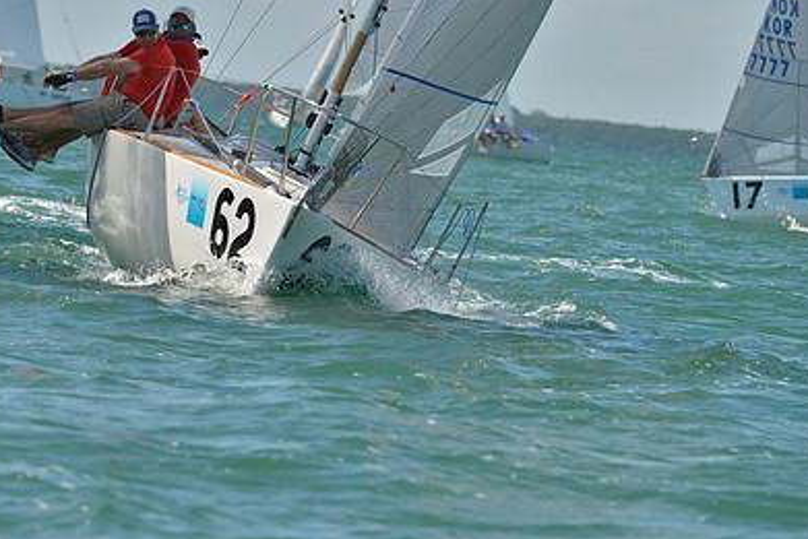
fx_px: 7319
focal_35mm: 326
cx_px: 312
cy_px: 164
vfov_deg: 4.2
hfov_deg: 6.3
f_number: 6.3
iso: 200
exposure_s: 1/1250
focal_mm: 220
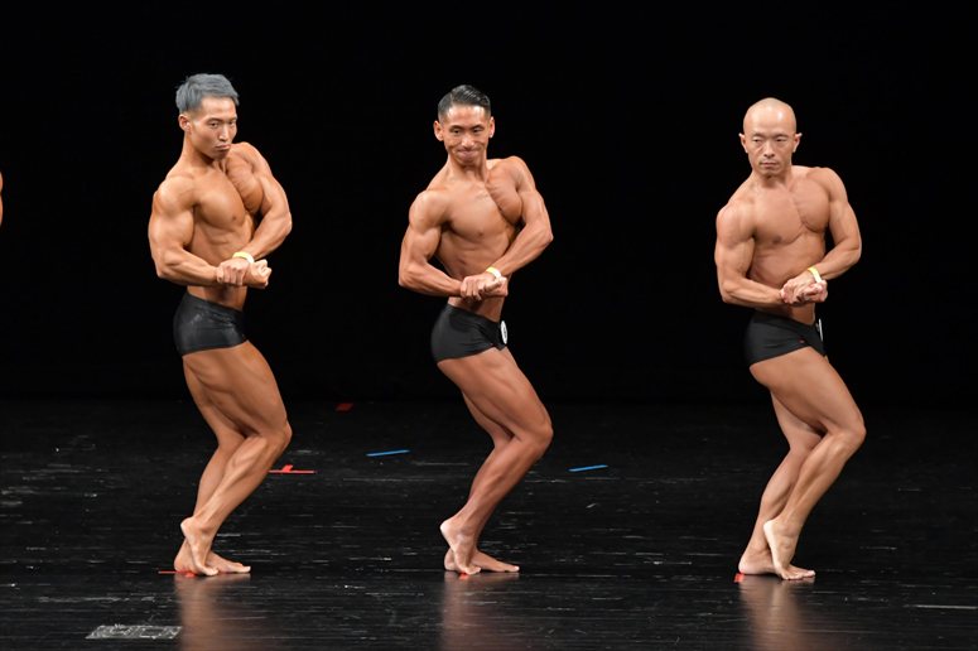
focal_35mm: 270
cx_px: 489
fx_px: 7332
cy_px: 326
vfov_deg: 5.1
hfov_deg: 7.6
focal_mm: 180
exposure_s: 1/400
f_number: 5.6
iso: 3200
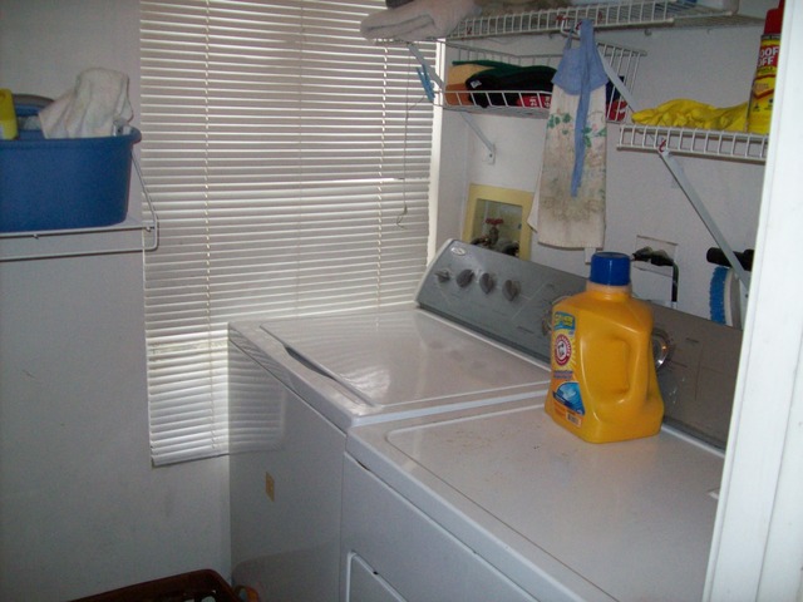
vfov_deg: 39.7
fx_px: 835
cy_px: 301
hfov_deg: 51.4
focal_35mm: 36
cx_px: 402
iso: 200
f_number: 2.7
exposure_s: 1/64
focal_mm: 6
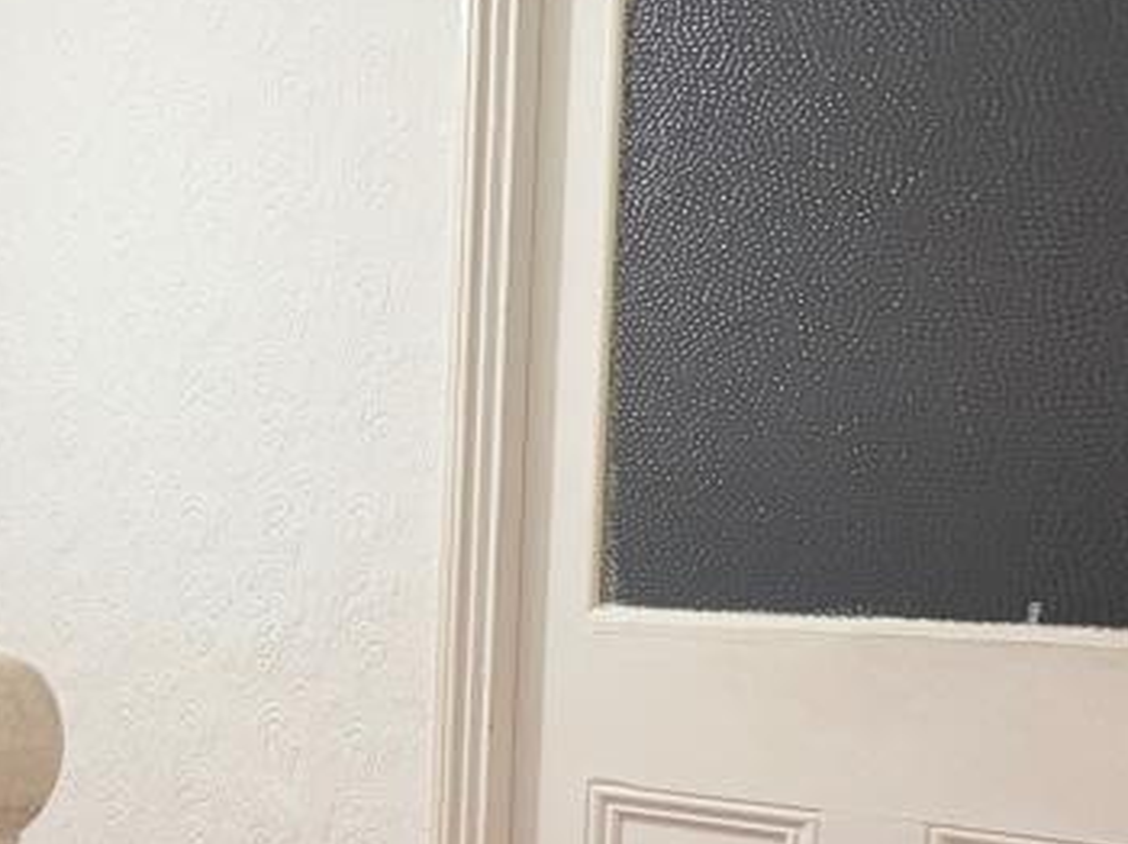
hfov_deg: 43.1
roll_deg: -0.2
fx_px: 1335
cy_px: 622
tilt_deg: -2.7
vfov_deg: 34.4
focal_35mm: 41
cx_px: 180
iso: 125
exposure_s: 1/50
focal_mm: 2.22
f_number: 2.2
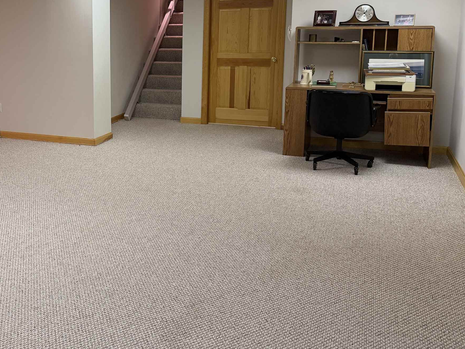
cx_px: 75
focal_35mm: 42
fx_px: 564
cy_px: 108
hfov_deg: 42.2
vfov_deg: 34.0
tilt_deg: -7.9
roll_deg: +2.2
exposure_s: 1/120
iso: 250
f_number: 1.78
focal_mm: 6.76
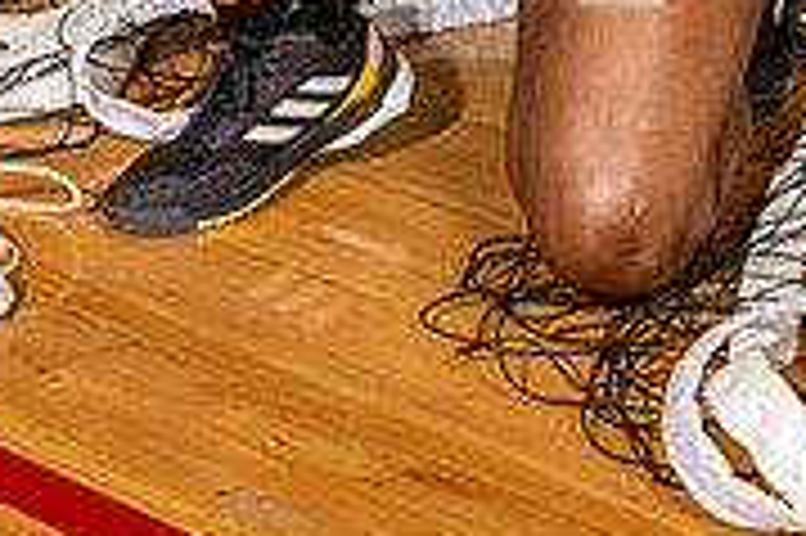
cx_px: 536
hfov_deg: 14.5
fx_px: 3154
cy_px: -446
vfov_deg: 9.2
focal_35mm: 141
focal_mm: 56
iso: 320
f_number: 7.1
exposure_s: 1/250
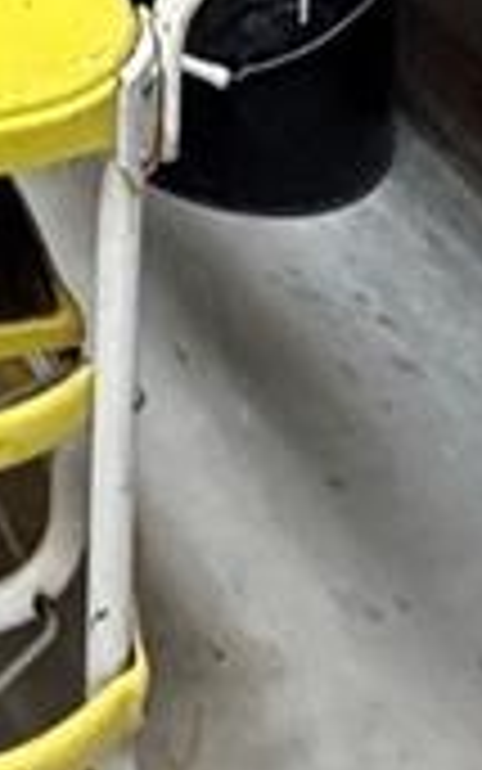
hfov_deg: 10.7
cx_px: -680
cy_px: -1063
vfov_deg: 14.1
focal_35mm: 104
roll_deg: +2.0
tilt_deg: -10.1
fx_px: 2184
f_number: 2.2
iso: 500
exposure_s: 1/60
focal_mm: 2.22
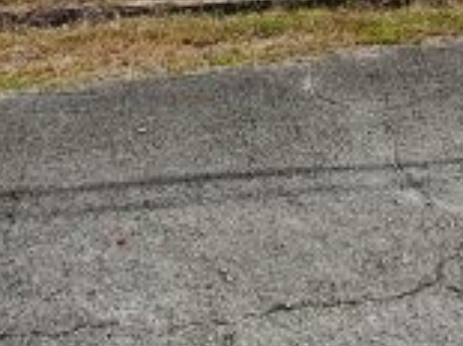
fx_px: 895
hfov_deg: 28.0
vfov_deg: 16.9
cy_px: -328
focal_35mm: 67
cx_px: 406
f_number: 2.2
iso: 50
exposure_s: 1/1714
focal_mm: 1.8
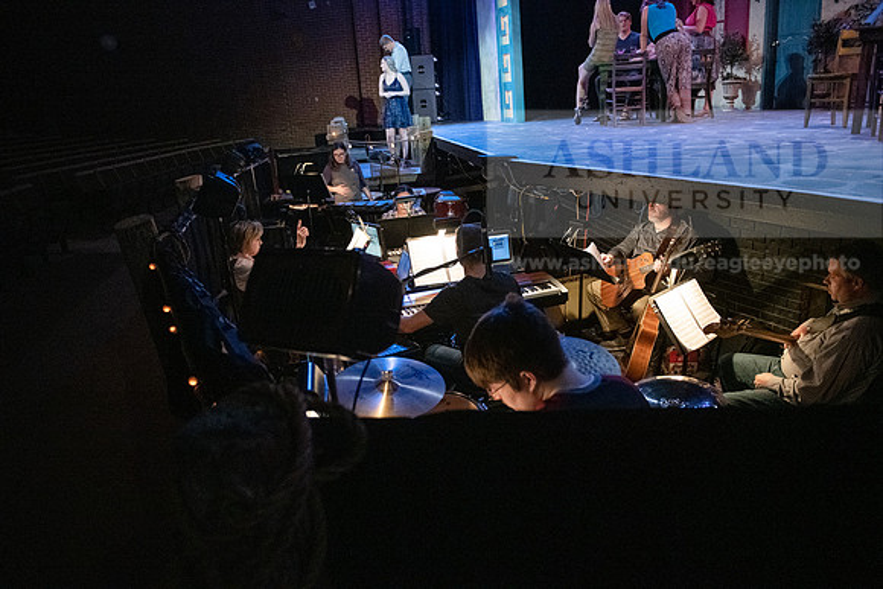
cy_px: 294
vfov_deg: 49.6
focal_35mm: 26
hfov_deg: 69.4
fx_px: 638
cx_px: 442
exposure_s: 1/320
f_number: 2.8
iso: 5000
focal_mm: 26
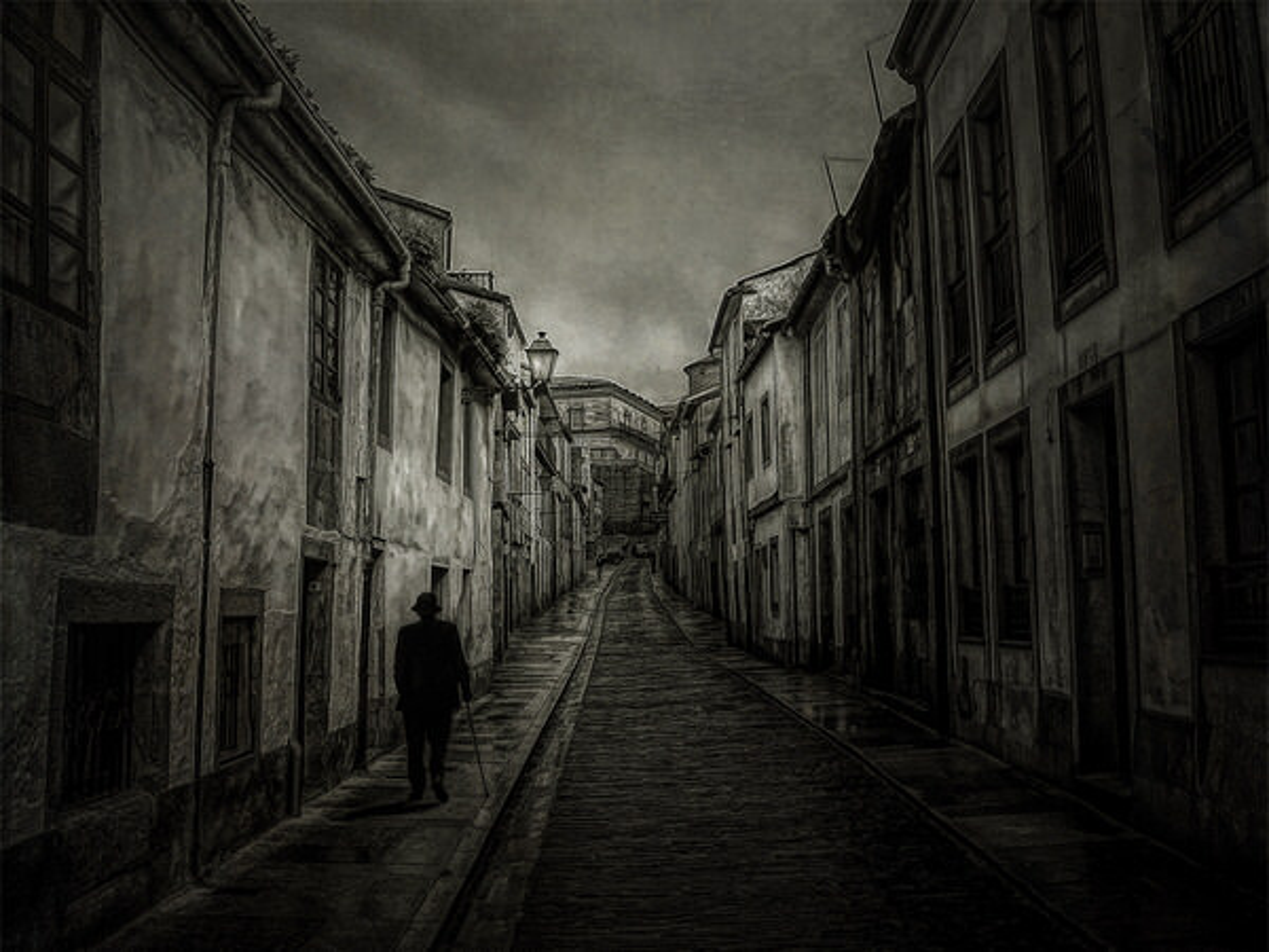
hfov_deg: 52.6
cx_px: 634
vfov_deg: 40.7
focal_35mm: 35
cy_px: 476
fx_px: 1283
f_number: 4.8
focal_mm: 5.4
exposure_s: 1/180
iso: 50
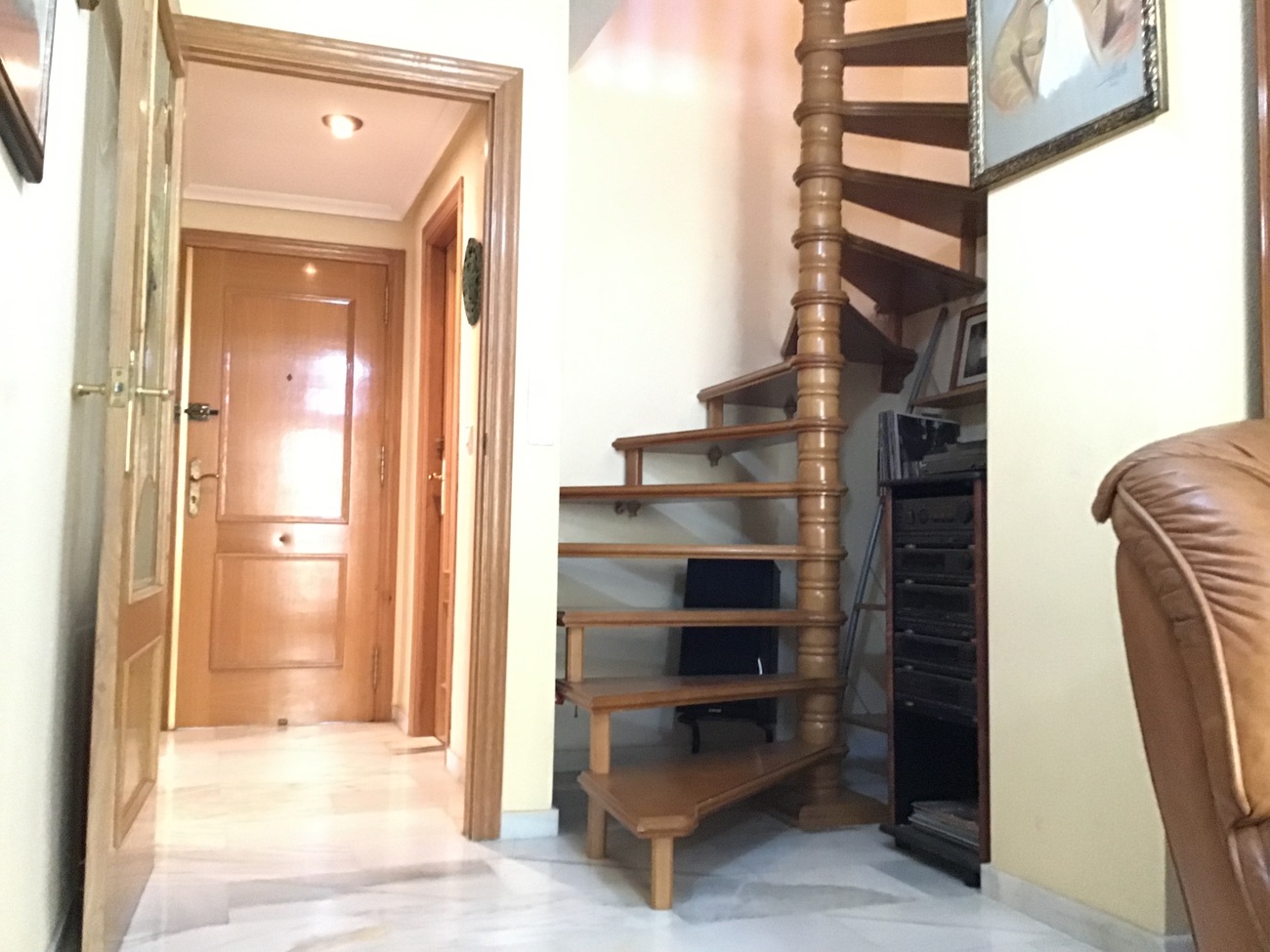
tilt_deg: +4.1
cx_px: 635
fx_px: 1137
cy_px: 476
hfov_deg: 58.4
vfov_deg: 45.4
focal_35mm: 31
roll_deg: +0.0
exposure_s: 1/17
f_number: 2.4
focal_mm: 3.3
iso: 320
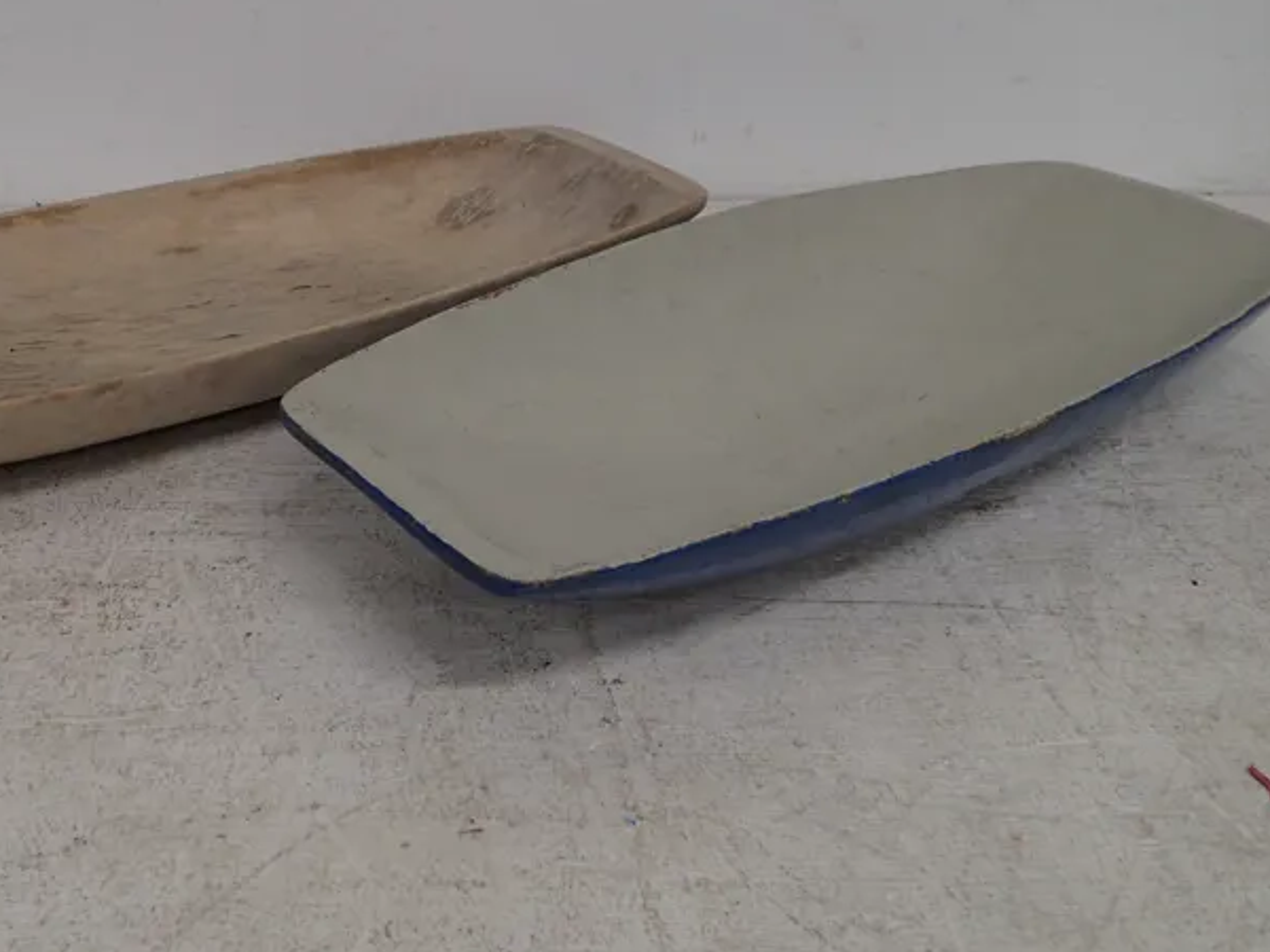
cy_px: 419
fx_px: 1468
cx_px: 436
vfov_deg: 35.9
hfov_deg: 46.2
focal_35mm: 40
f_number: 2.3
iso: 100
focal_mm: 5.5
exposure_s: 1/60
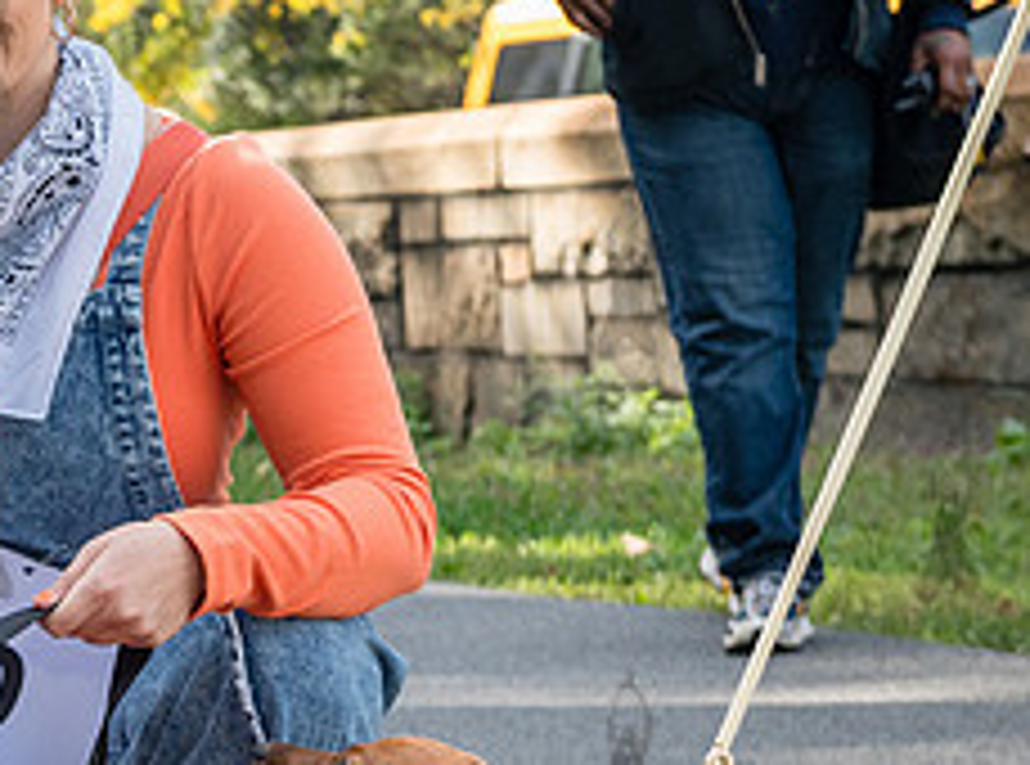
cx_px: -384
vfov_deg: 9.0
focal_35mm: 163
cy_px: 651
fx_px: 4832
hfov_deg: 11.8
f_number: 5
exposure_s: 1/1000
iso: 1000
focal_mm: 52
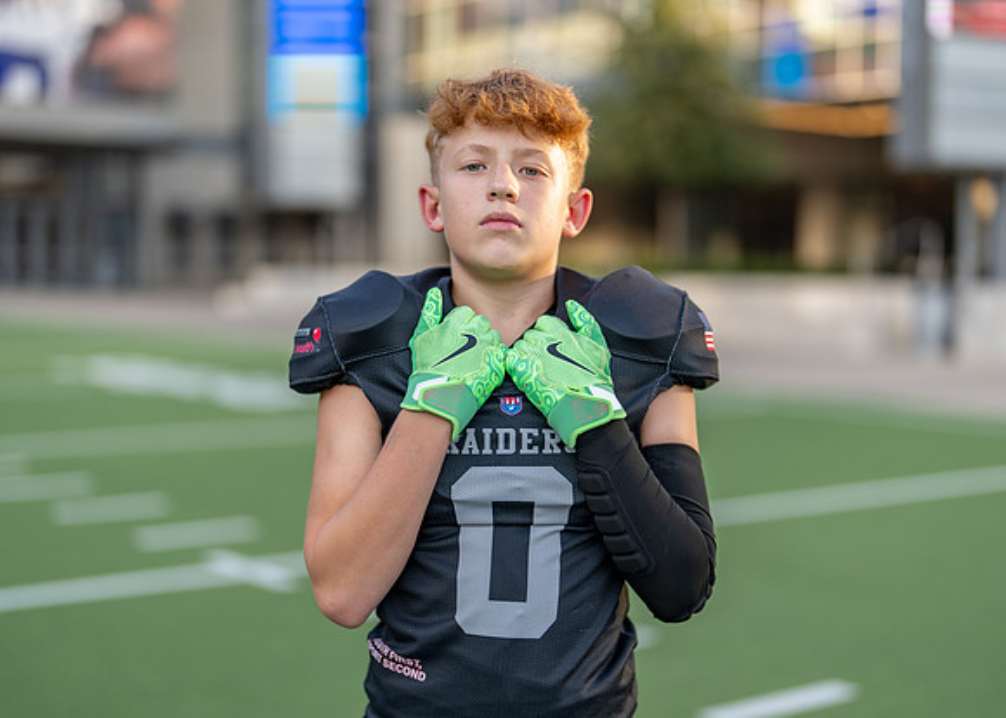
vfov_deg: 24.6
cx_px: 509
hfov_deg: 34.0
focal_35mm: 58
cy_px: 379
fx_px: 1645
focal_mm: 50
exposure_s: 1/2000
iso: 100
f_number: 1.2
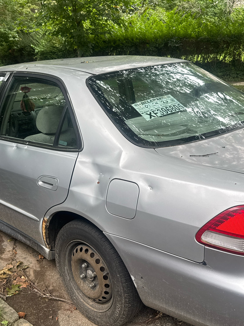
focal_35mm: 39
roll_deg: +2.4
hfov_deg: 36.7
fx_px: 366
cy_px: 153
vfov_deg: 47.8
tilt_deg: -17.9
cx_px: 101
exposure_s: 1/195
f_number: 1.78
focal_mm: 6.76
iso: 64
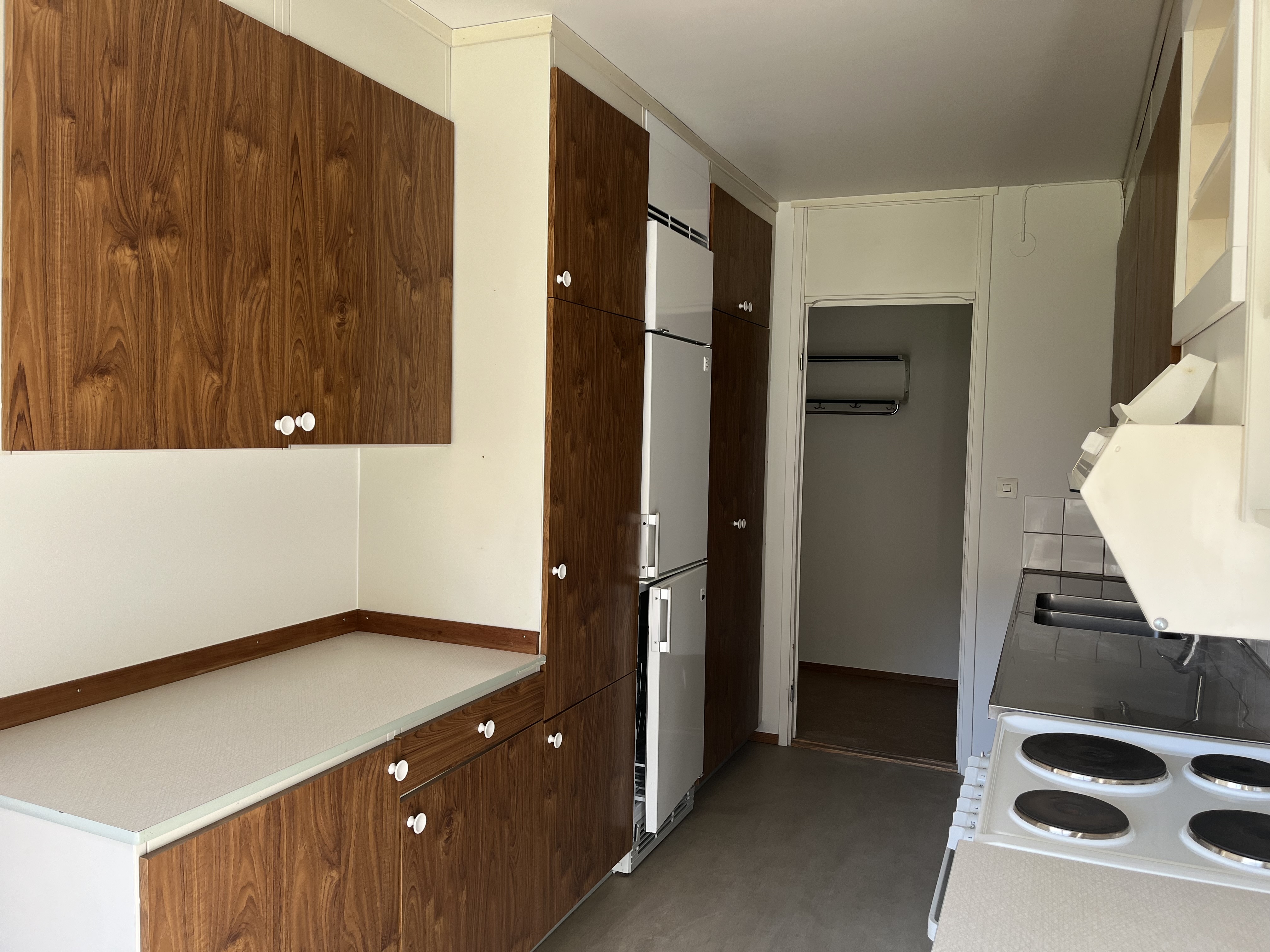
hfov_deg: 67.3
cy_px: 476
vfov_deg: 53.1
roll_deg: -1.5
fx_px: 954
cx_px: 635
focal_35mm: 26
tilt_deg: -2.5
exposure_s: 1/122
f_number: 1.6
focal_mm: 5.1
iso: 40
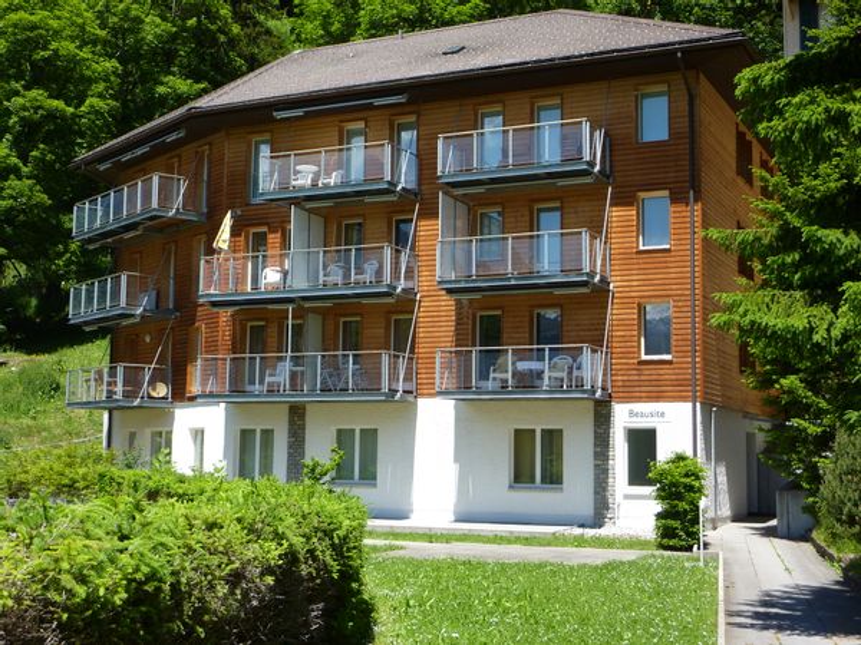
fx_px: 1194
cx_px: 430
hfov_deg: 39.7
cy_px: 322
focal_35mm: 48
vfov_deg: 30.3
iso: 100
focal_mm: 7.9
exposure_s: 1/500
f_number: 3.8
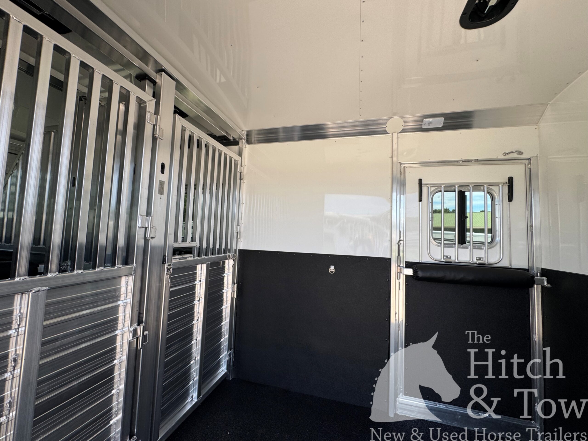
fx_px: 238
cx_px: 294
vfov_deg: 85.7
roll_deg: -4.1
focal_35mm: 14
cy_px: 220
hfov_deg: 102.1
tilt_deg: +3.8
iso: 40
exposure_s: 1/364
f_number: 2.2
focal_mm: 2.22
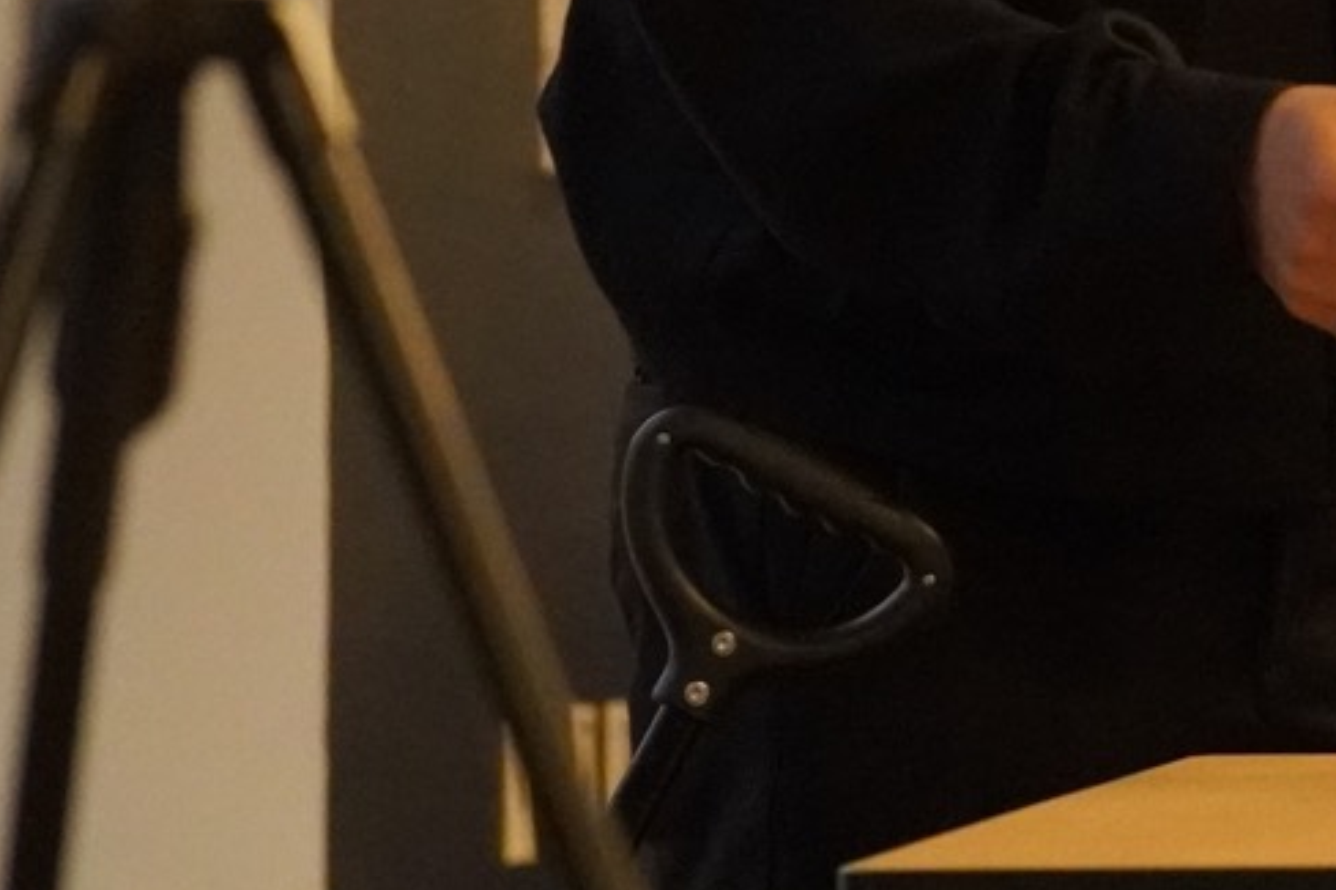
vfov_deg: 3.3
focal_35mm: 415
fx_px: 15389
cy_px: -372
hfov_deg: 4.9
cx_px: 2261
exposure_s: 1/160
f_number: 4
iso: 6400
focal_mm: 75
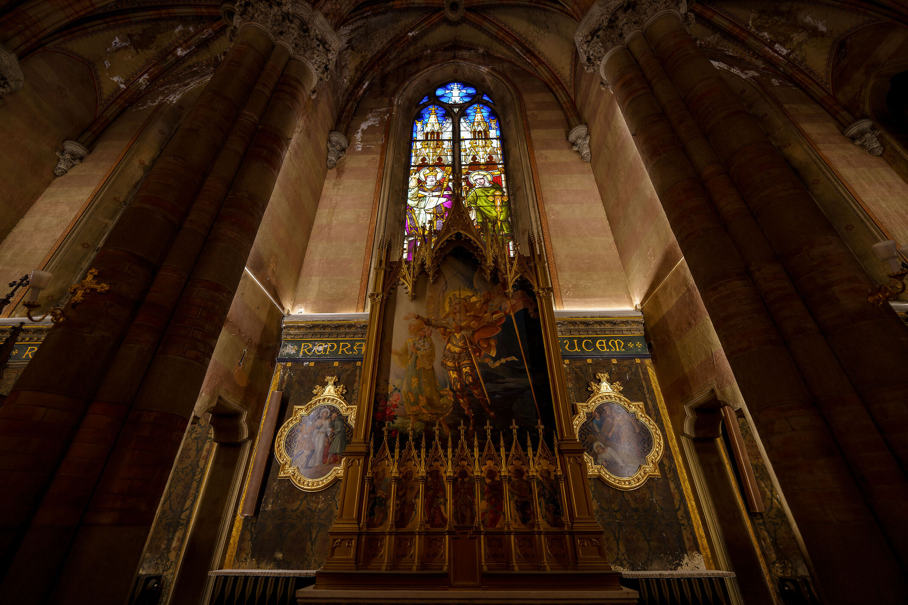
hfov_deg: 104.3
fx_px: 353
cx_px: 454
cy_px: 302
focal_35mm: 14
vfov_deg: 81.2
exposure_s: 1/30
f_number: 1.8
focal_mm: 14
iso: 160
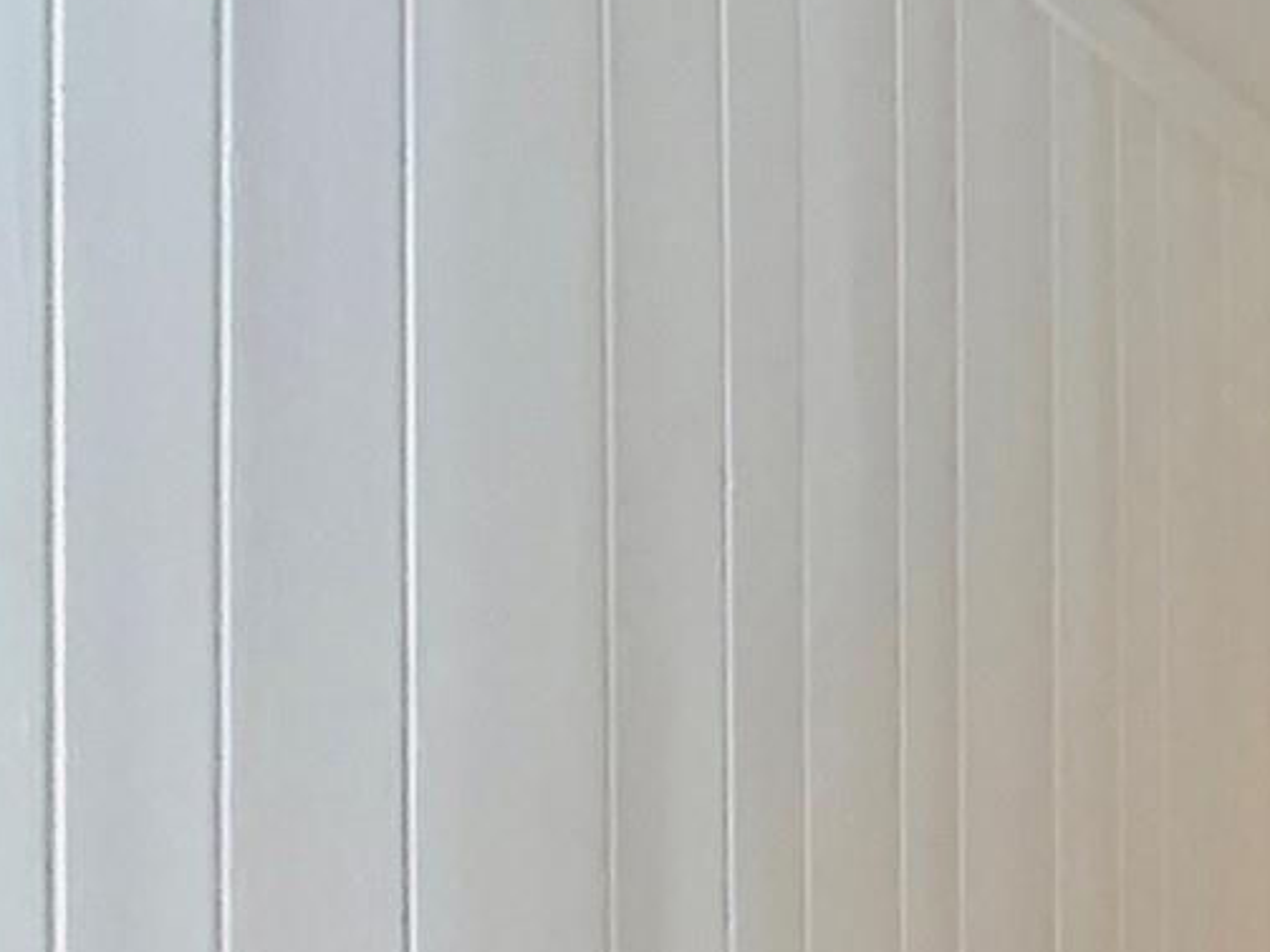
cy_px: 848
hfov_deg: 22.8
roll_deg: +0.2
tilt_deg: +0.3
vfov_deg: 24.9
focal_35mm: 57
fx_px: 2091
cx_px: 2166
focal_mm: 2.22
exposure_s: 1/60
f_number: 2.2
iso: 800
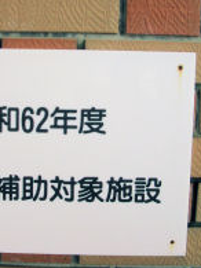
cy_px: 121
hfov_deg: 21.2
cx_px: 66
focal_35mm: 69
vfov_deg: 28.2
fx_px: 535
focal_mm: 5.8
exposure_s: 1/250
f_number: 2.6
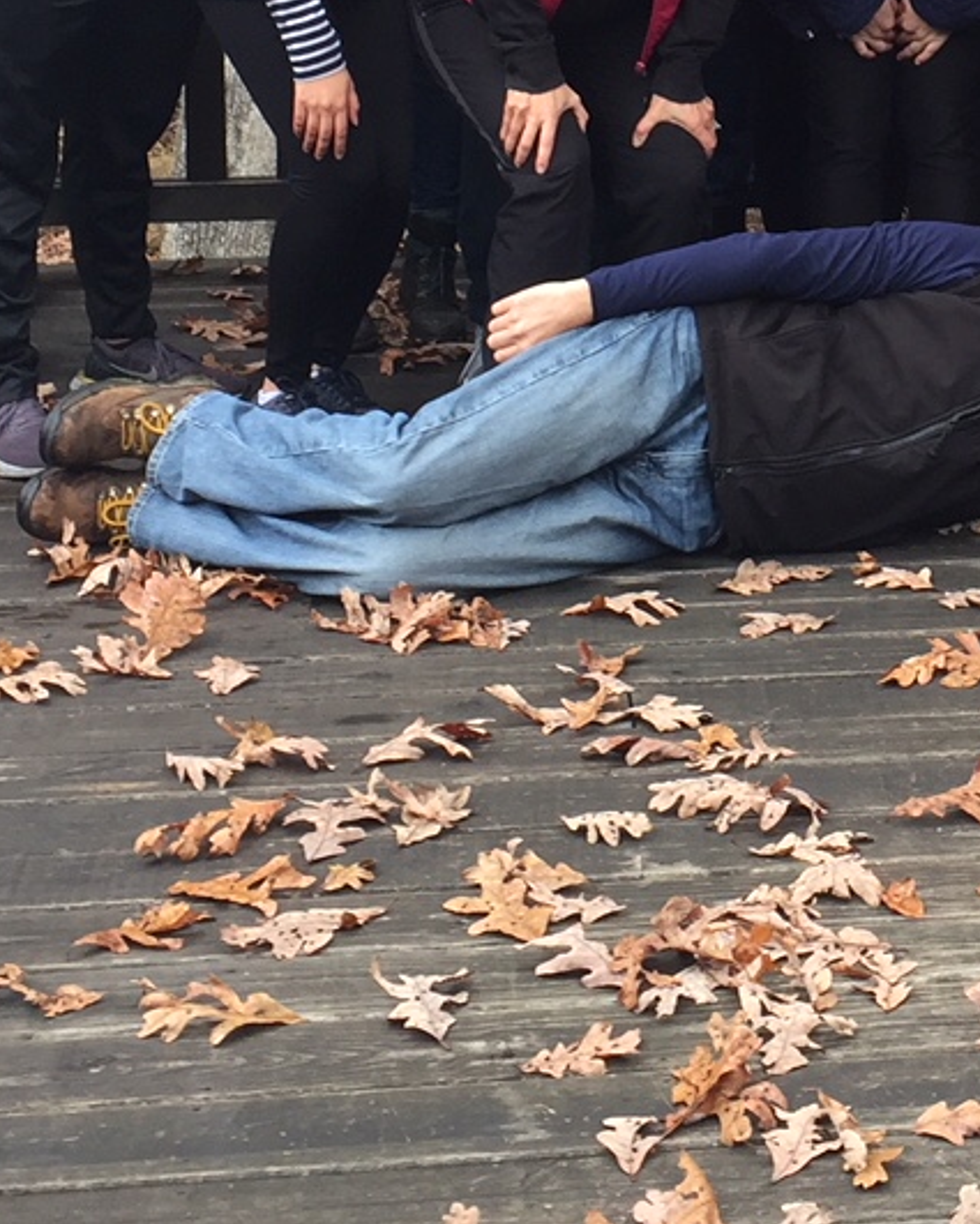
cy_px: 2
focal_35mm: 87
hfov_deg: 17.4
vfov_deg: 21.2
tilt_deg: -7.1
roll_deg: -1.0
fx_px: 3153
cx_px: 897
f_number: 2.2
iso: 32
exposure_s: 1/120
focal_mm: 4.15
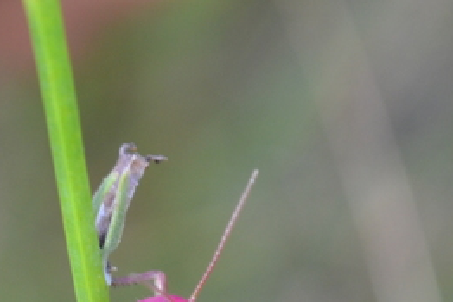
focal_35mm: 302
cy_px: 395
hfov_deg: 6.8
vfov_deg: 4.5
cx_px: 175
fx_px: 3800
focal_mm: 55
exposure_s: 1/60
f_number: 6.3
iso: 400
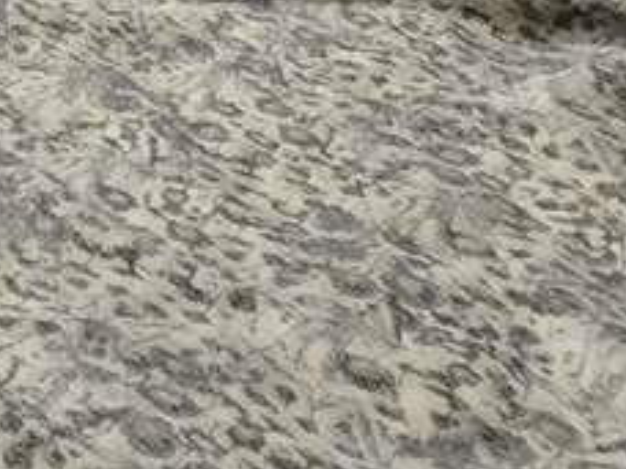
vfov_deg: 14.0
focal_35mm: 73
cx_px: -747
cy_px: -661
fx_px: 1320
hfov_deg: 16.6
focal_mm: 2.2
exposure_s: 1/60
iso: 1000
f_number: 2.2
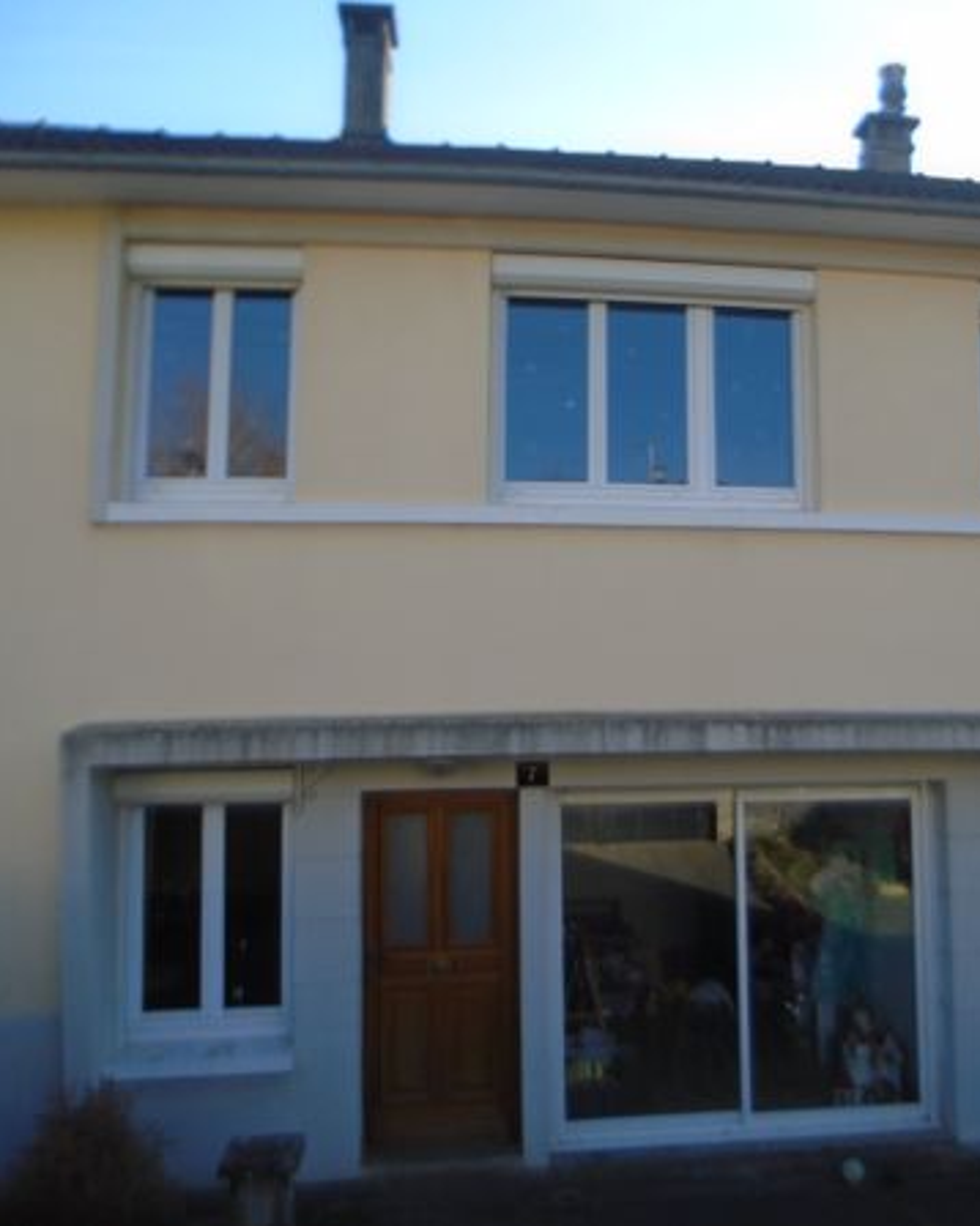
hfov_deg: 42.5
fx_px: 1234
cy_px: 613
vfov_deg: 52.9
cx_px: 679
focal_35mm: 34
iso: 100
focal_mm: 4.6
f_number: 3.2
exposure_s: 1/640
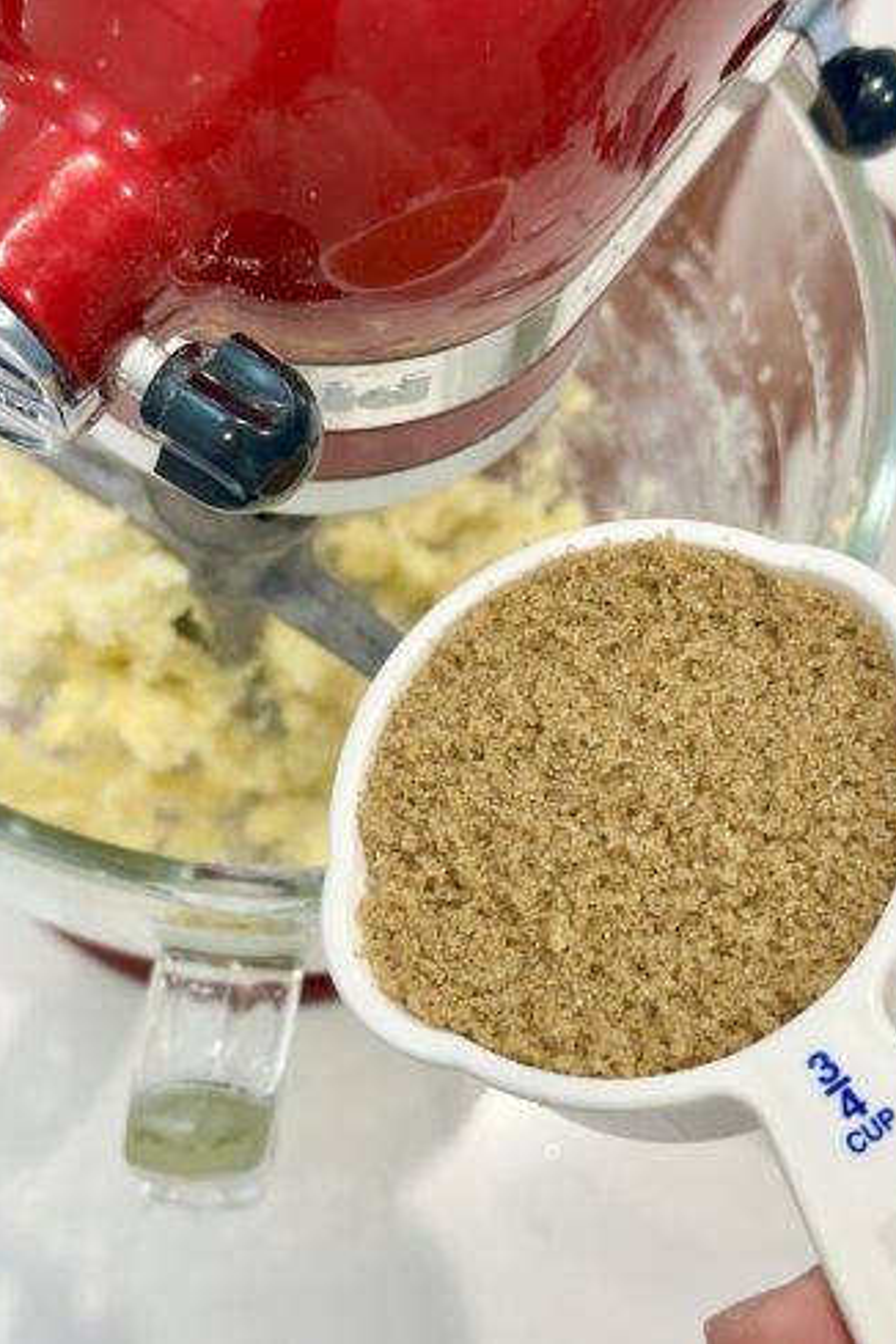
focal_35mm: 51
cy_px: 662
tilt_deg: -67.6
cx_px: 485
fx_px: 1904
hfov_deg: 26.5
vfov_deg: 38.9
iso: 64
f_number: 1.78
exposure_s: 1/60
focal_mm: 6.86
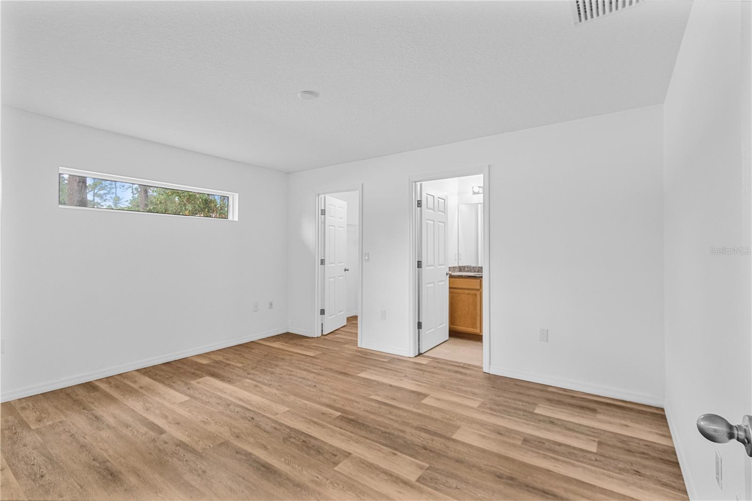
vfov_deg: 77.3
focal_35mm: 15
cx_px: 376
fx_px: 313
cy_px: 250
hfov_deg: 100.4
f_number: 5.6
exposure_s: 1/13
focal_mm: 10
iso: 640
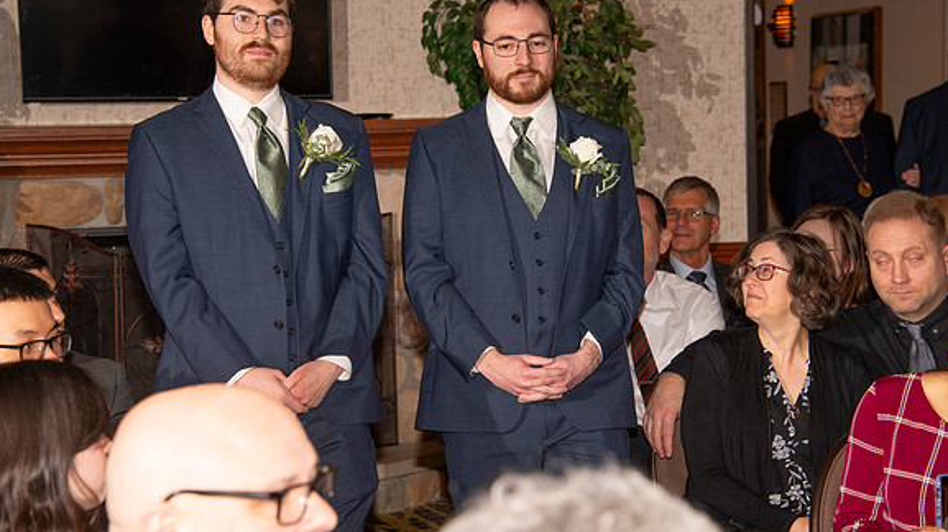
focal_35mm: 118
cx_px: 473
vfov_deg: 10.3
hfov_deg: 18.2
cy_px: 227
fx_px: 2965
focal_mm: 112
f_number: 8
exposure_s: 1/160
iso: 1000
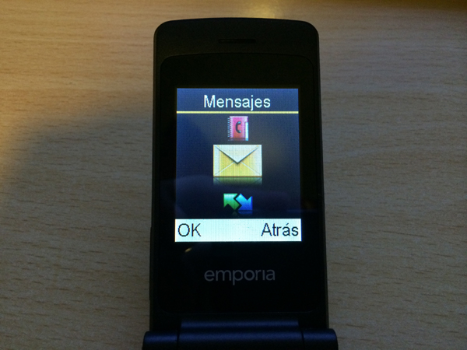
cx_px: 234
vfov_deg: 46.8
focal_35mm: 30
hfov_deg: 60.0
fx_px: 405
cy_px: 175
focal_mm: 4.12
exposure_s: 1/15
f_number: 2.2
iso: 320
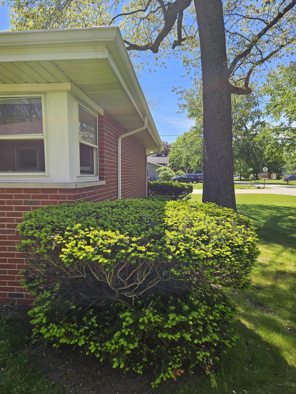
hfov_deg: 58.9
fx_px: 262
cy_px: 197
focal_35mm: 23
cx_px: 148
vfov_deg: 73.9
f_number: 1.8
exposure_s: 1/692
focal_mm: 5.4
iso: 25
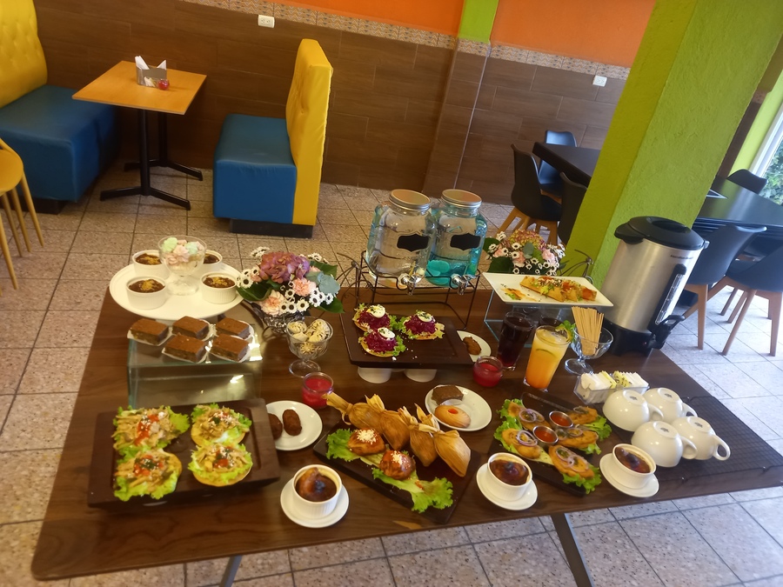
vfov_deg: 54.9
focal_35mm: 25
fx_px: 565
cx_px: 392
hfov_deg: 69.4
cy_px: 294
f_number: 2
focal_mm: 4.6
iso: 200
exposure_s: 1/24
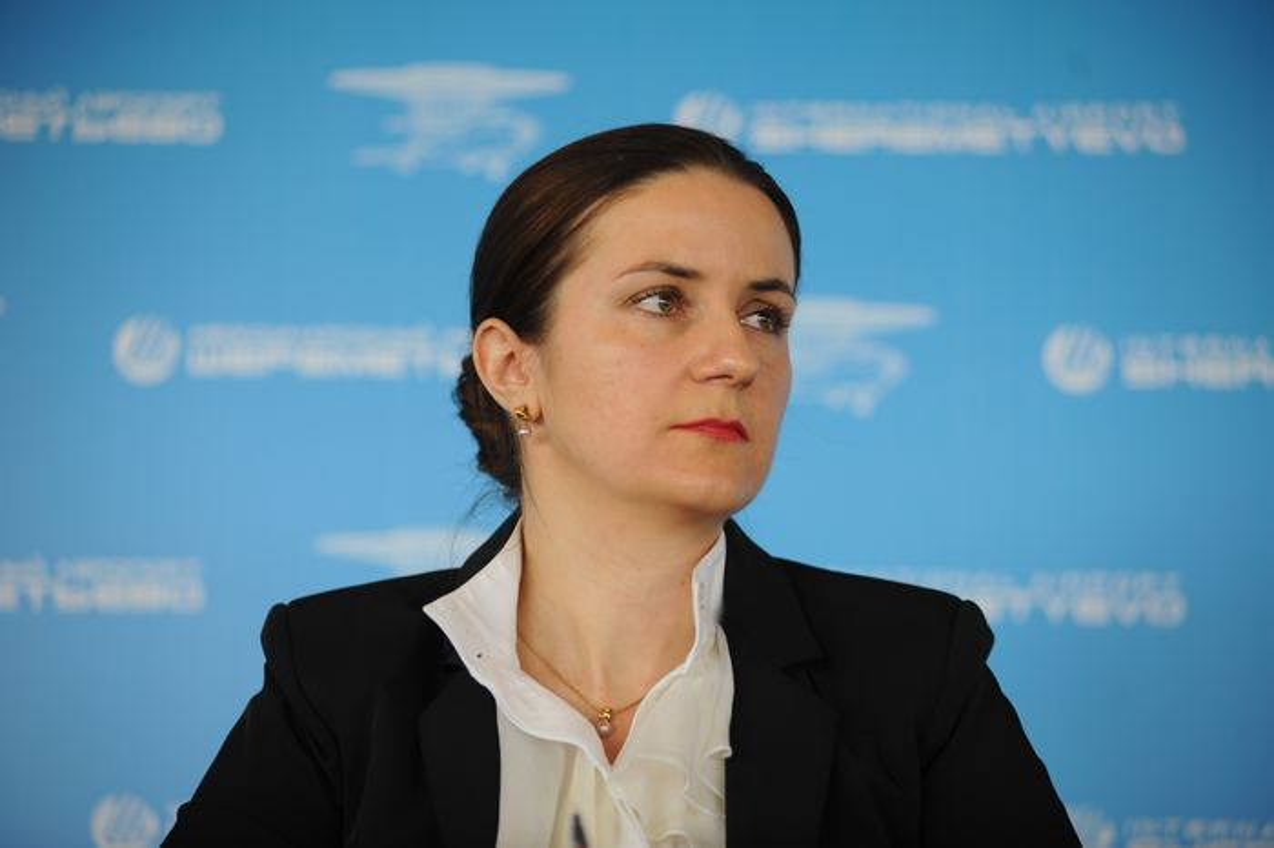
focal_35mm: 125
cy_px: 424
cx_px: 637
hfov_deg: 16.4
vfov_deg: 11.0
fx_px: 4421
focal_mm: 125
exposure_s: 1/125
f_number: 2.8
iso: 200
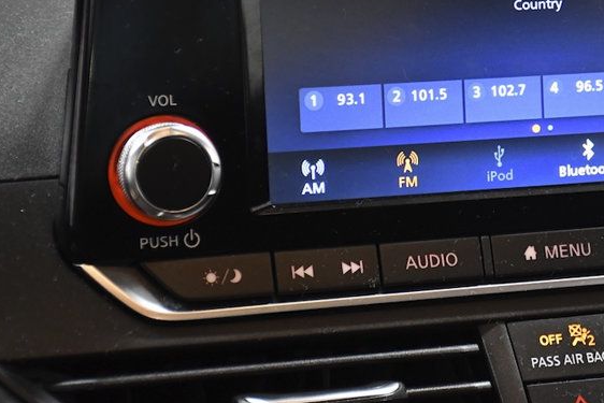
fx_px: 2568
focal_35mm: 153
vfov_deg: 9.0
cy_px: 152
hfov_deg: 13.3
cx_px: 544
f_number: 4.8
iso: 2500
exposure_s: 1/125
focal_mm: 56
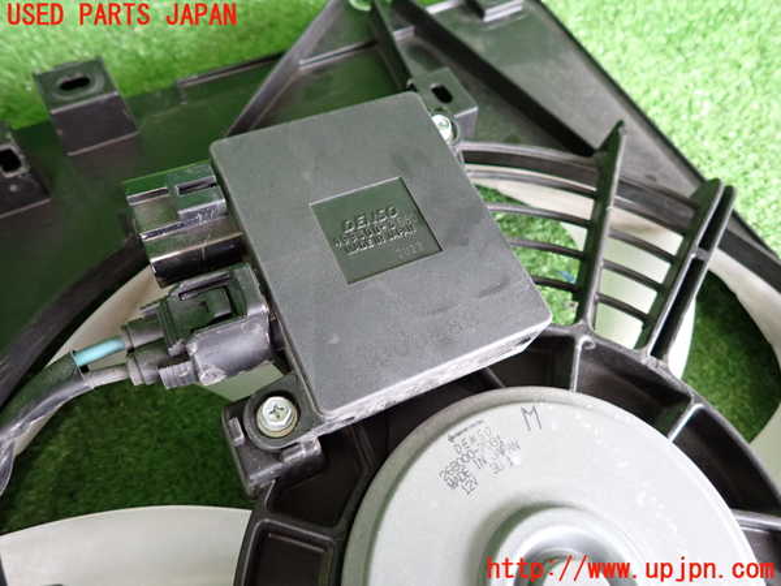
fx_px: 564
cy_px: 293
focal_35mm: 25
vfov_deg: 54.9
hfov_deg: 69.4
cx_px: 390
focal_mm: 4.5
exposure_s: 1/50
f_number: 2
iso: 320
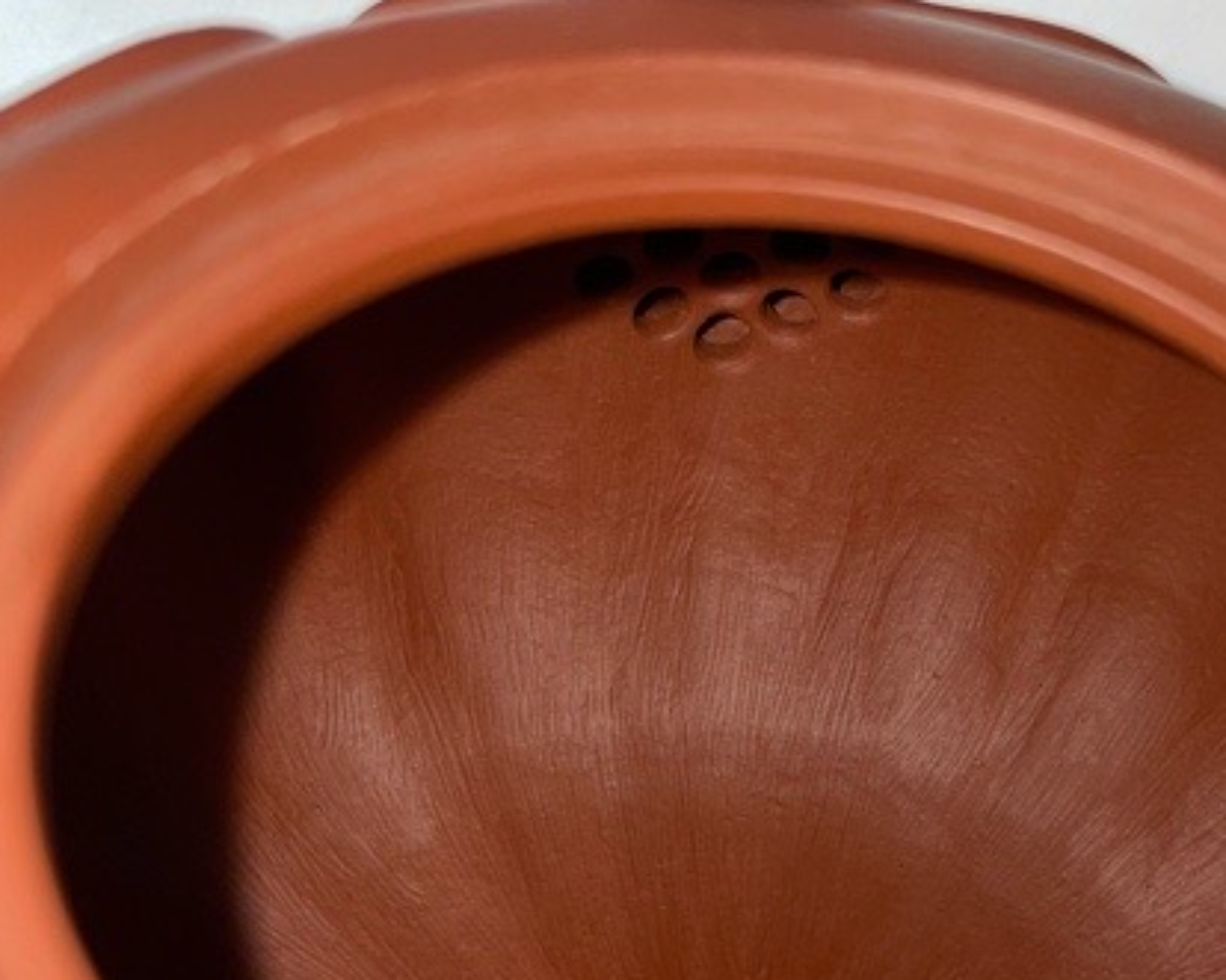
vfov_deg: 30.7
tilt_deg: -87.1
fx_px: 1778
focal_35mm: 49
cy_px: 610
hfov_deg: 37.4
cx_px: 868
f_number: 1.6
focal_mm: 4.2
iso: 32
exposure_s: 1/66
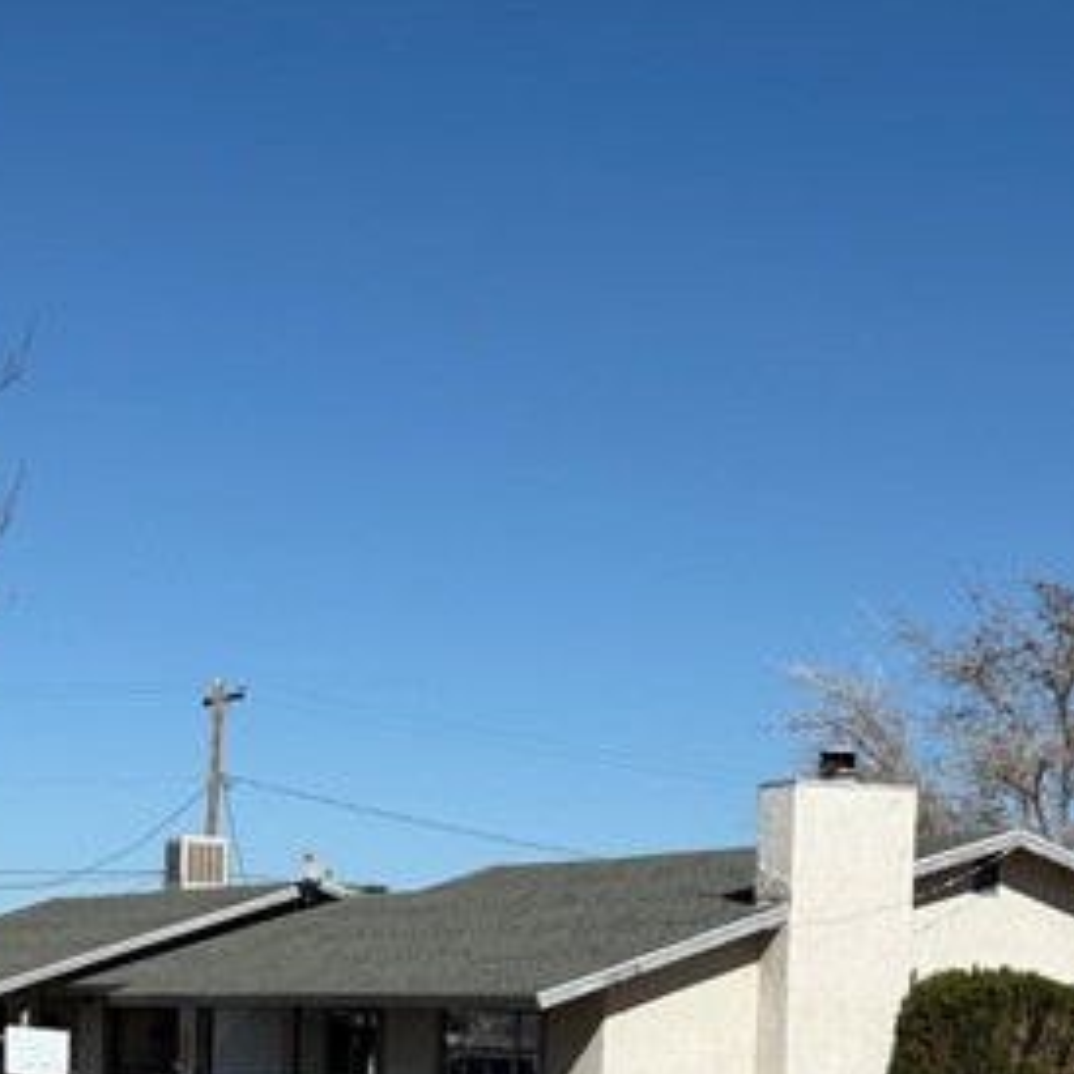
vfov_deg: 17.2
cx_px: 443
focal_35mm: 99
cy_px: 1086
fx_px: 3475
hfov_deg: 17.6
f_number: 1.78
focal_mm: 6.76
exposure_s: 1/11364
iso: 64
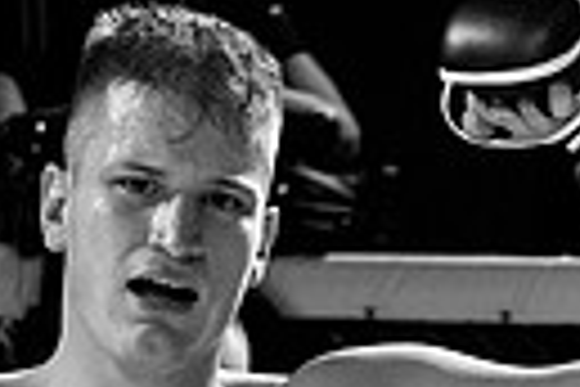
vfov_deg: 4.9
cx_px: 661
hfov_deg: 7.4
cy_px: 639
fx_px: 4479
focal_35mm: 278
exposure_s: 1/500
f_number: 4.5
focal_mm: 62
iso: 1600
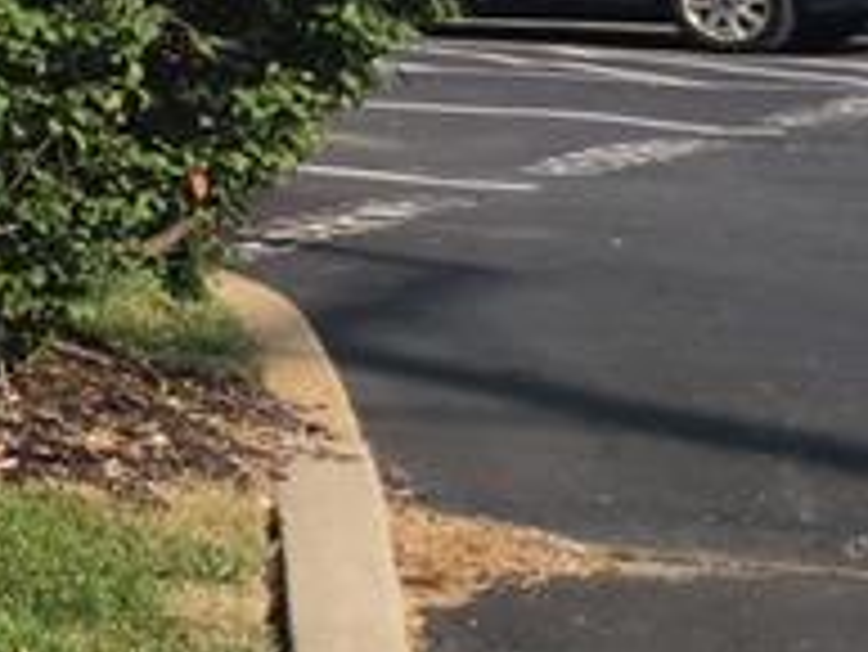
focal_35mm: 122
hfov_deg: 12.1
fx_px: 3061
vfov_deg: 11.2
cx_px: -1358
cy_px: -553
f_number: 1.8
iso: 20
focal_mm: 5.4
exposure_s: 1/1027
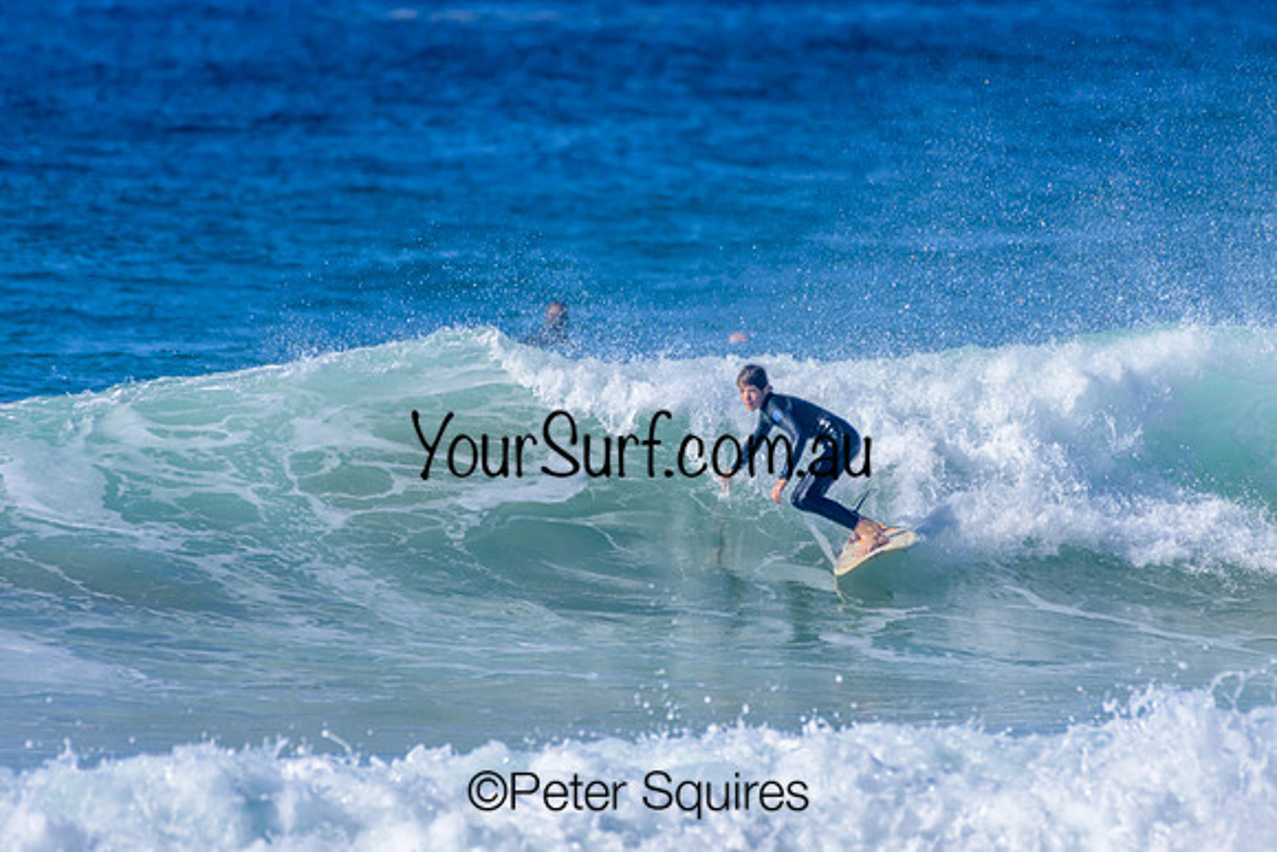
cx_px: 638
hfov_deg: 2.1
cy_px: 426
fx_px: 35479
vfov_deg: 1.4
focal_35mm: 1000
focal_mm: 1000
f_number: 11
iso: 800
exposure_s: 1/2000
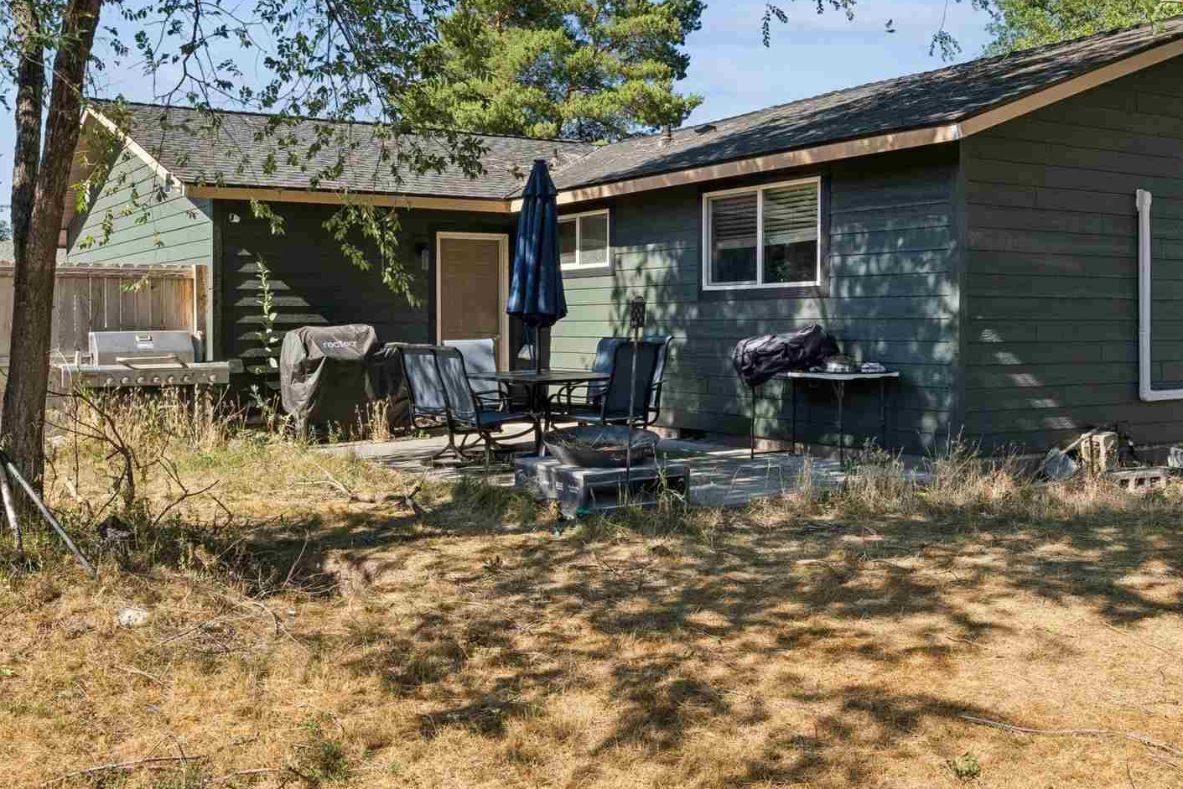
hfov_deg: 51.0
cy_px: 326
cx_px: 522
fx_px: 1237
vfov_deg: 35.3
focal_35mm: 38
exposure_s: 1/160
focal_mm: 17.3
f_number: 13
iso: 400
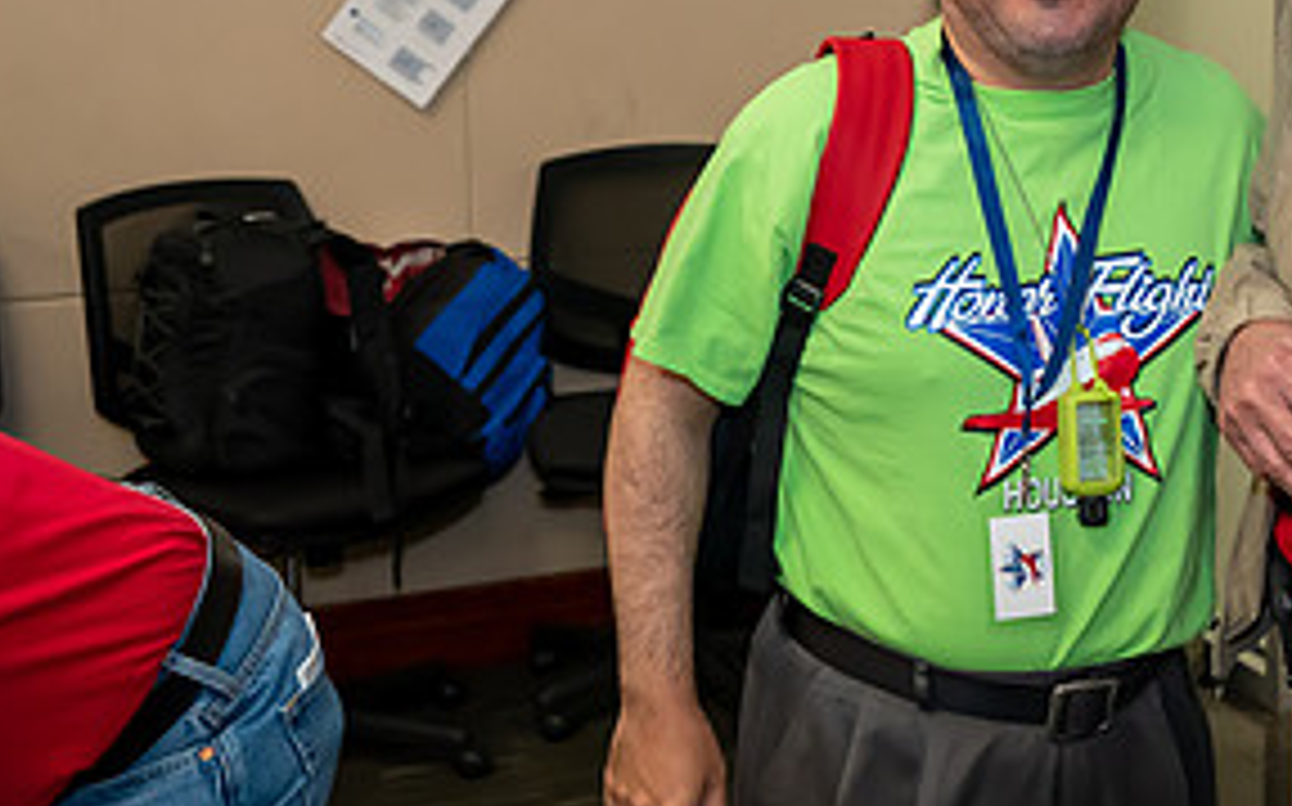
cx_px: 1175
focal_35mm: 70
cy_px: 212
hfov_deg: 28.2
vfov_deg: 18.5
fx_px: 2463
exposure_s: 1/160
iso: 5600
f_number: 5
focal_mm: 34
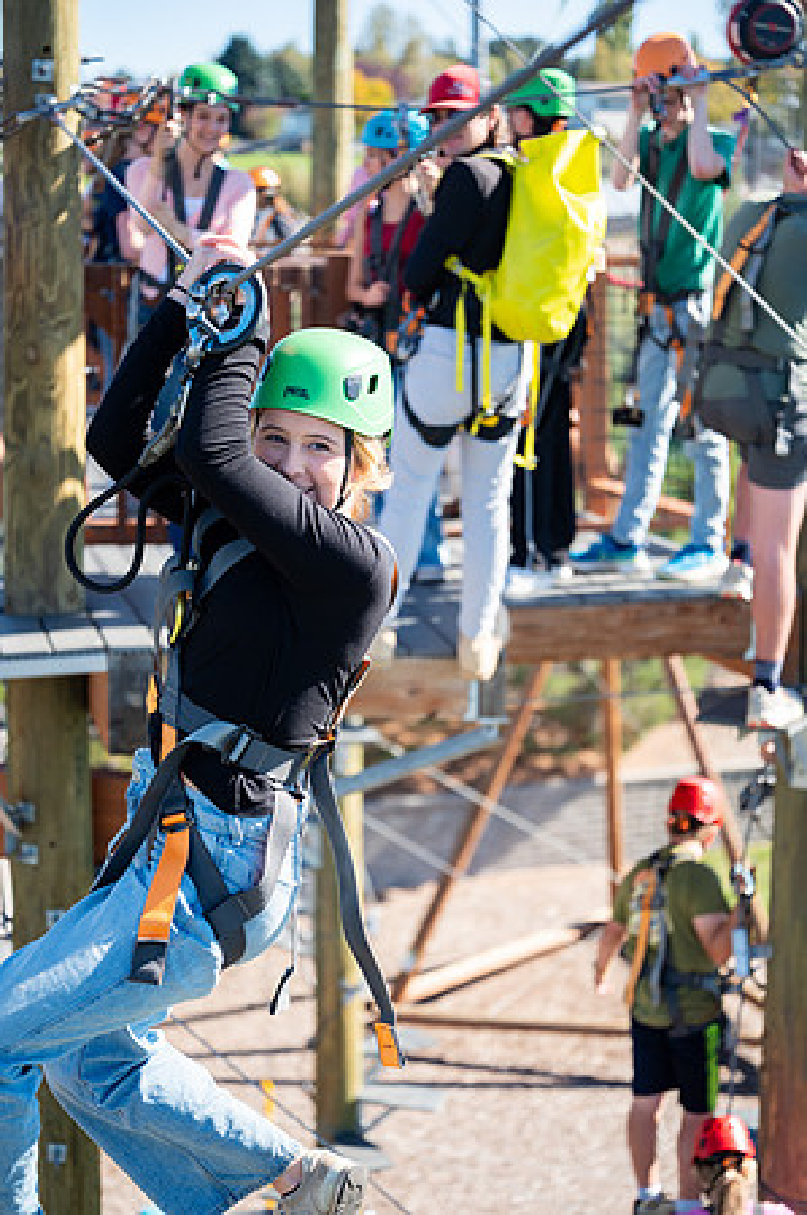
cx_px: 404
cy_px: 608
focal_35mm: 70
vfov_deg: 28.9
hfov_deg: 19.4
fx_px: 2359
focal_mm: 70
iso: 100
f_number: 2.8
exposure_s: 1/1250
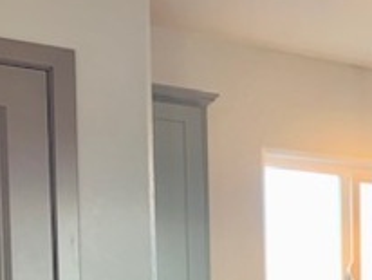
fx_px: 904
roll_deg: -0.8
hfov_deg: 20.3
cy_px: 397
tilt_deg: -4.6
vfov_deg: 16.3
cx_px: 541
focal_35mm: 84
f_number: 1.8
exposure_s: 1/60
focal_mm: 4.25
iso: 125
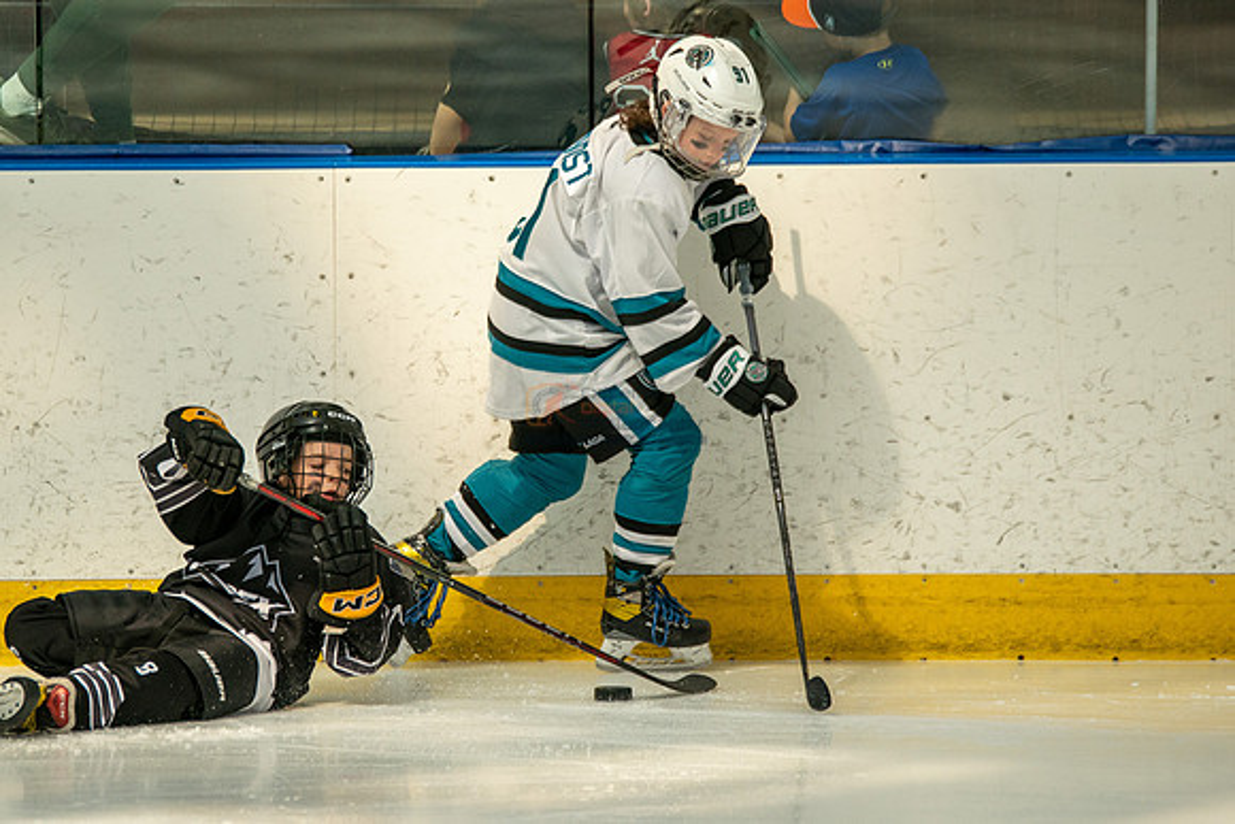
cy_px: 382
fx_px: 12254
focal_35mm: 357
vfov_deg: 3.9
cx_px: 530
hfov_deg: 5.8
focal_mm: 261
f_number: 3.2
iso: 1600
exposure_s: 1/8000
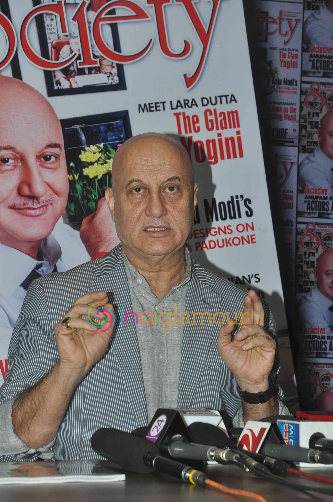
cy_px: 251
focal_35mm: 105
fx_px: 1461
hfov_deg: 13.0
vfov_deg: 19.5
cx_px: 166
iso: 800
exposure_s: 1/200
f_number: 10
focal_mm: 70
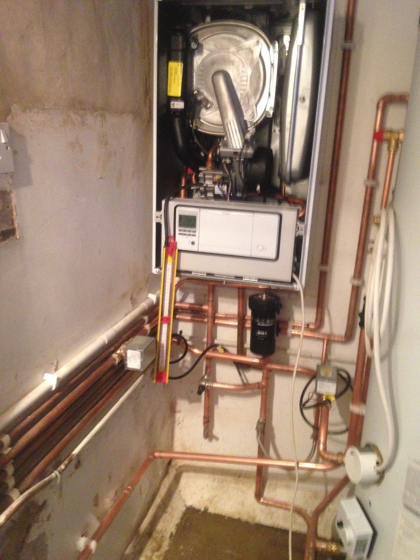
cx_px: 210
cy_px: 280
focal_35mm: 33
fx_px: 534
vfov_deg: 55.4
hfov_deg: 42.9
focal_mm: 4.12
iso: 400
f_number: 2.4
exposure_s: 1/15
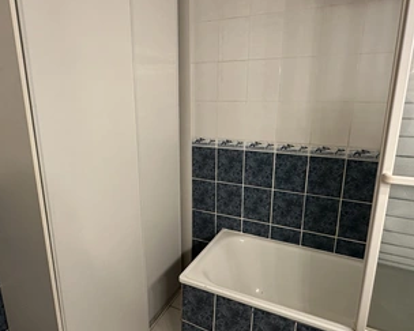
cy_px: 168
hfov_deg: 70.2
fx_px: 294
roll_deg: +1.2
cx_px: 189
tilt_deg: -14.0
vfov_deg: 58.7
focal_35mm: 24
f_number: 2.2
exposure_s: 1/50
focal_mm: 2.22
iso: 400
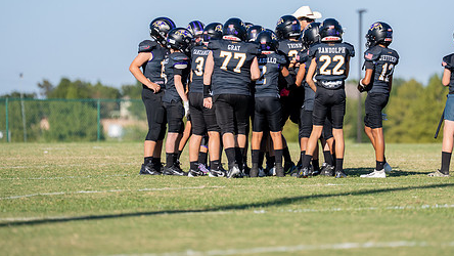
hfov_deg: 8.5
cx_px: 277
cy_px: 83
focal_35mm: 255
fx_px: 3070
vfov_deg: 4.8
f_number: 2.8
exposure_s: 1/3200
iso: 160
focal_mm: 182
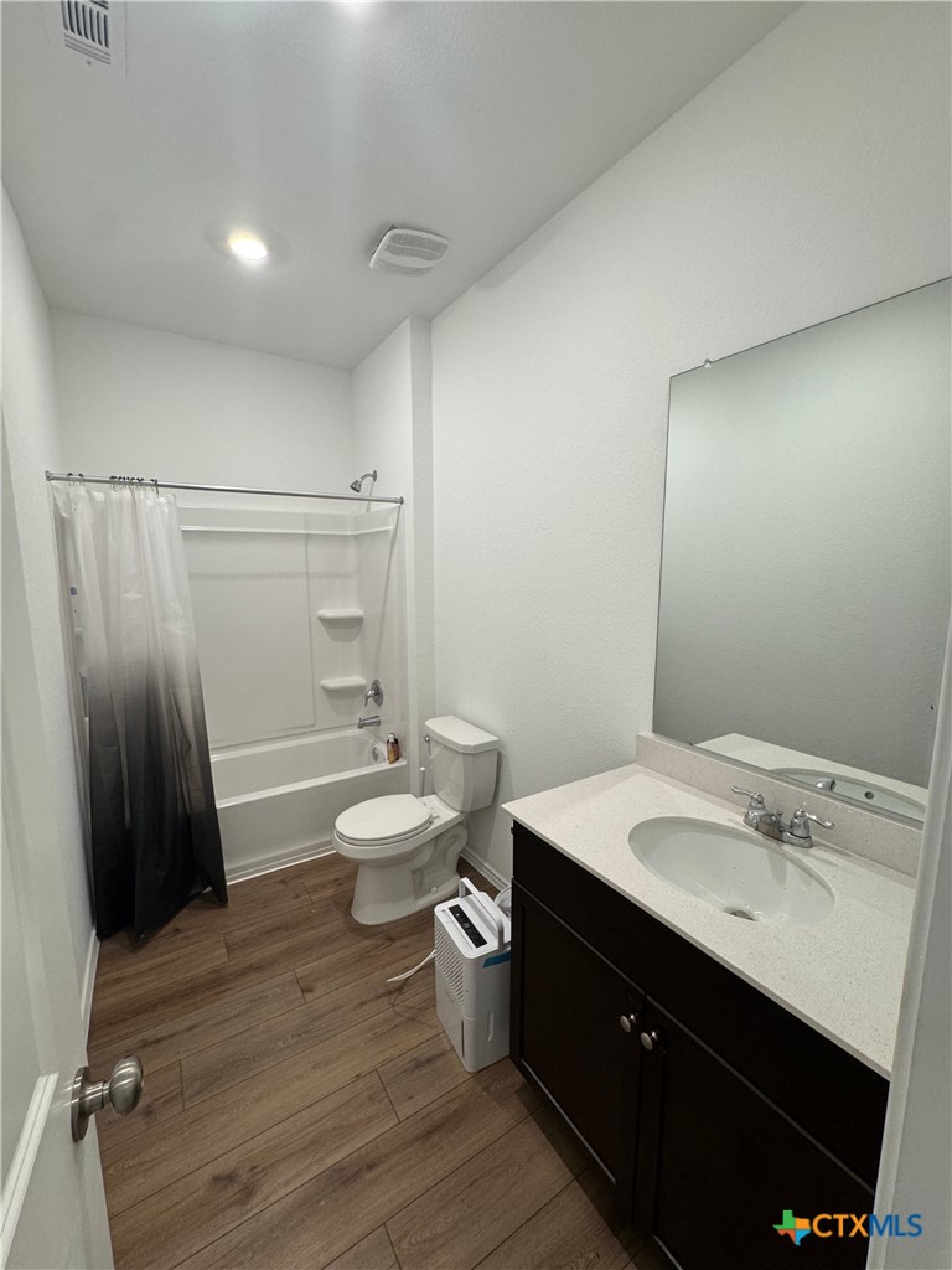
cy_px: 635
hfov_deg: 85.7
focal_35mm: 14
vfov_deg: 102.1
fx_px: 513
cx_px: 476
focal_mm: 2.22
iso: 200
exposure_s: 1/120
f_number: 2.2
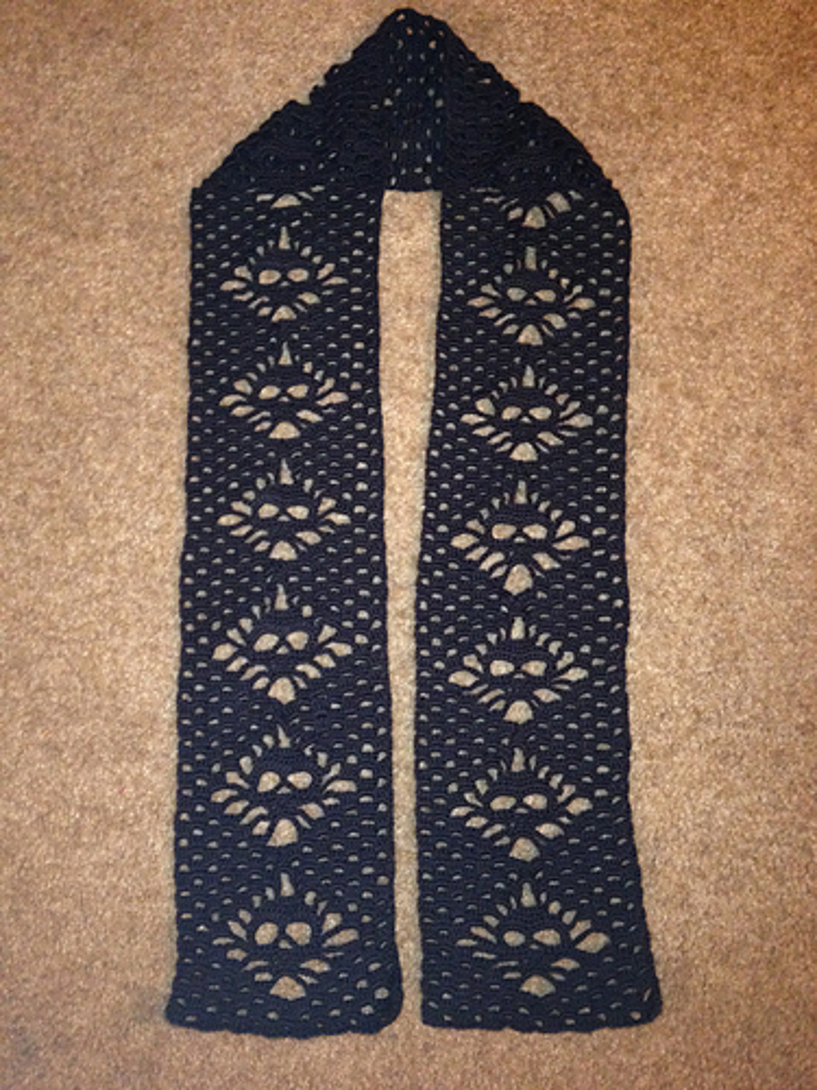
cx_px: 408
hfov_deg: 40.7
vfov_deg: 52.6
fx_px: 1101
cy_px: 545
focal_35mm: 35
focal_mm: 4.28
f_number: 2.4
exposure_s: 1/16
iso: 400
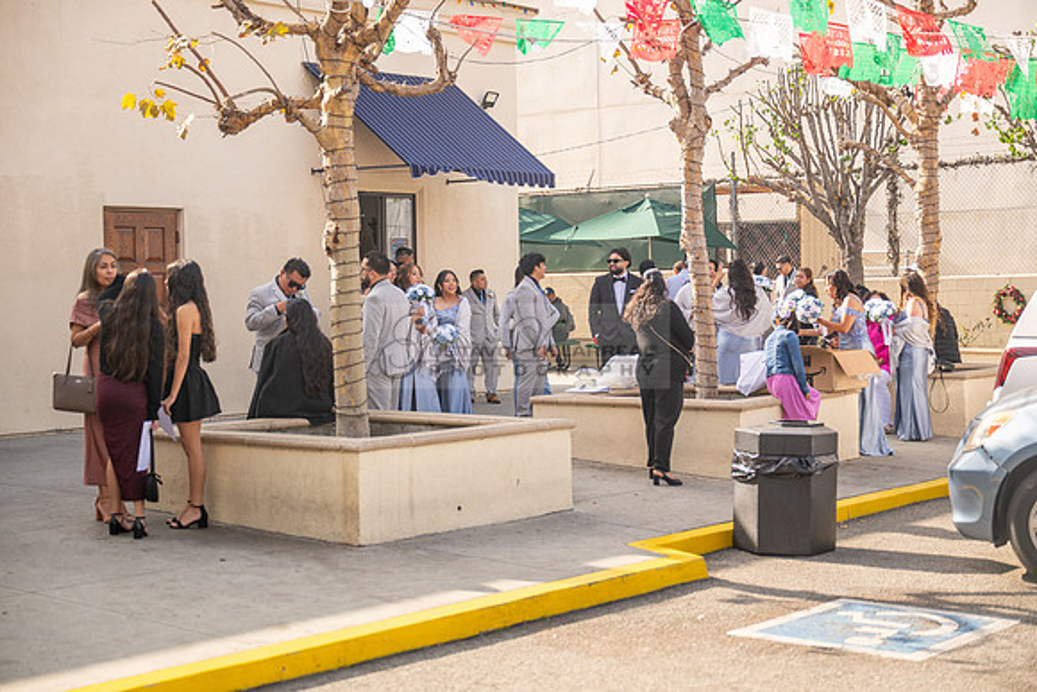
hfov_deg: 35.0
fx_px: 1642
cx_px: 518
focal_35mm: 57
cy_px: 346
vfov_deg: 23.8
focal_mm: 57
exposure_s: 1/2000
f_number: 2.8
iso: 200
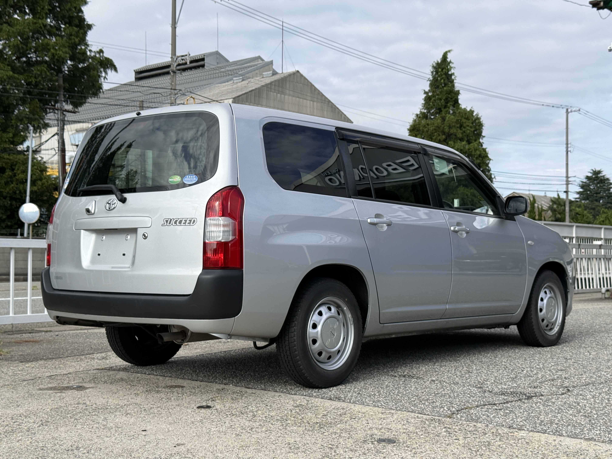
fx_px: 849
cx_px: 306
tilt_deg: +1.9
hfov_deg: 39.7
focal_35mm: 48
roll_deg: -0.1
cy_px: 230
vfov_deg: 30.3
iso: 64
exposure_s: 1/3226
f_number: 1.78
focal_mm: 6.76
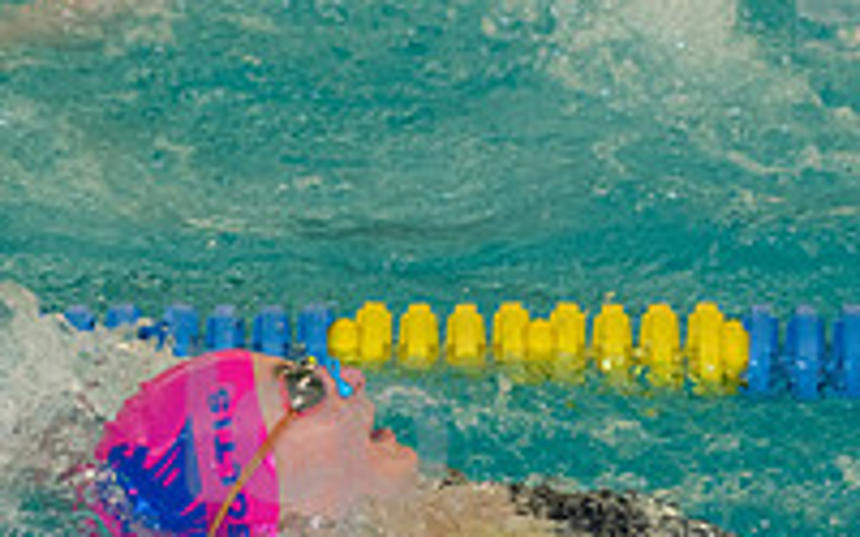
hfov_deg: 5.5
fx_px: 9024
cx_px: 318
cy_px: 500
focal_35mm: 385
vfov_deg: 3.4
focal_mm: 130
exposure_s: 1/250
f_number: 5.6
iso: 2000
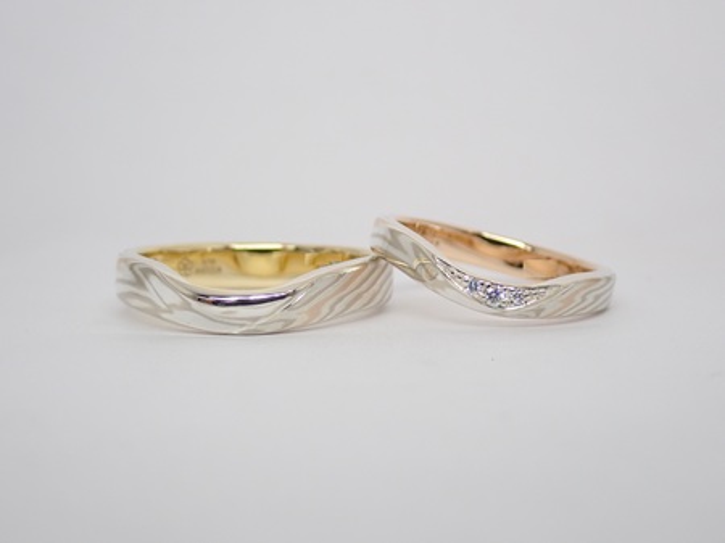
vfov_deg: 19.1
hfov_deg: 25.3
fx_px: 1612
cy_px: 272
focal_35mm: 77
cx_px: 362
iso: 200
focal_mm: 13.65
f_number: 4.1
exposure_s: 1/125
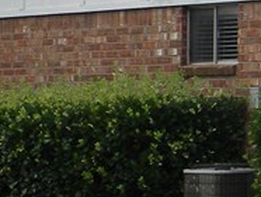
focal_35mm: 198
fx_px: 1495
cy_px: 24
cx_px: 481
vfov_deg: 7.5
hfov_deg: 9.5
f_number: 3.7
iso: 80
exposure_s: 1/212
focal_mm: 6.4
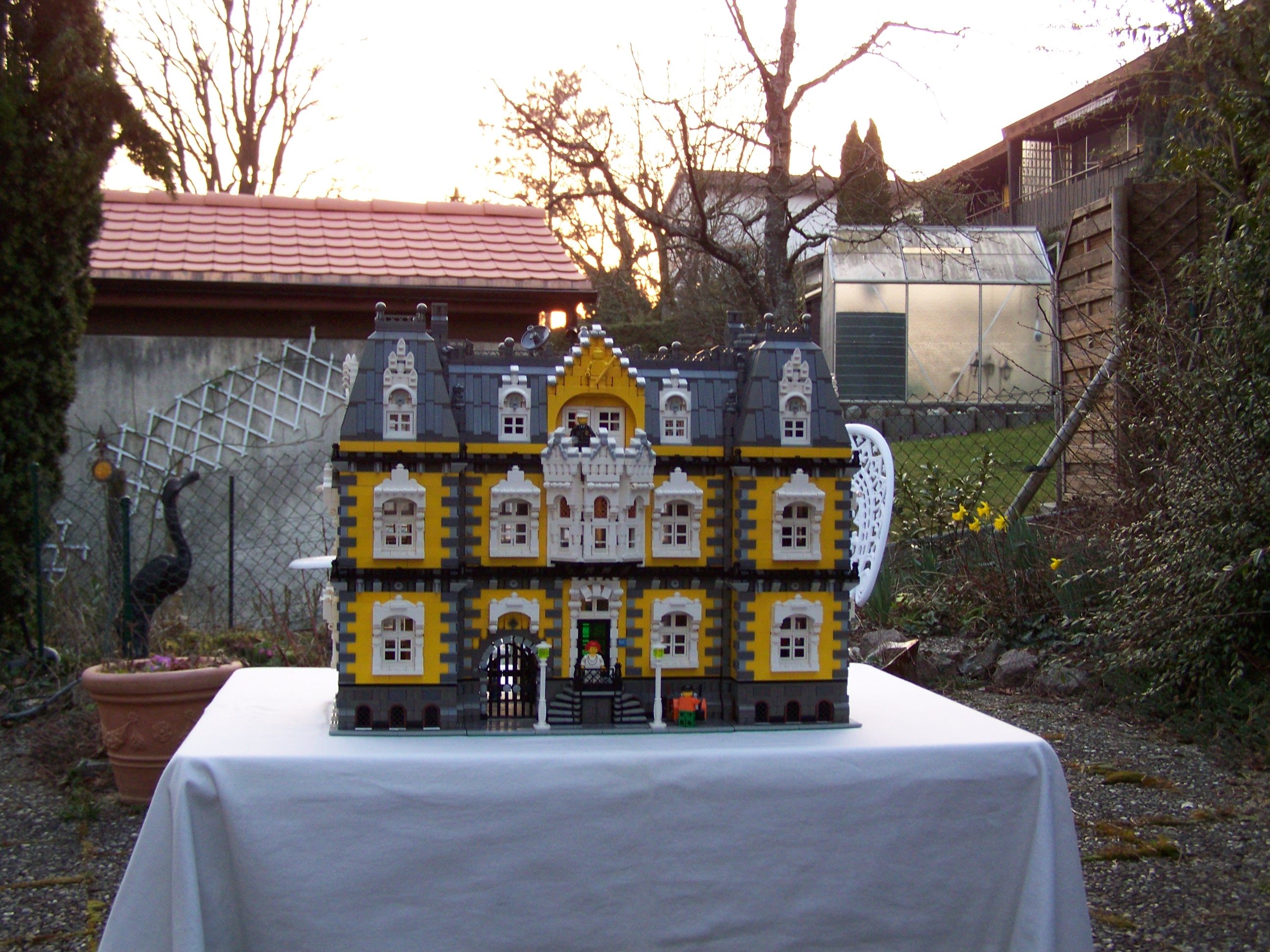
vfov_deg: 33.6
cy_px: 476
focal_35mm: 43
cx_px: 635
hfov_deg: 43.9
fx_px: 1578
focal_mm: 7.2
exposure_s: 1/60
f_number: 2.8
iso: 125
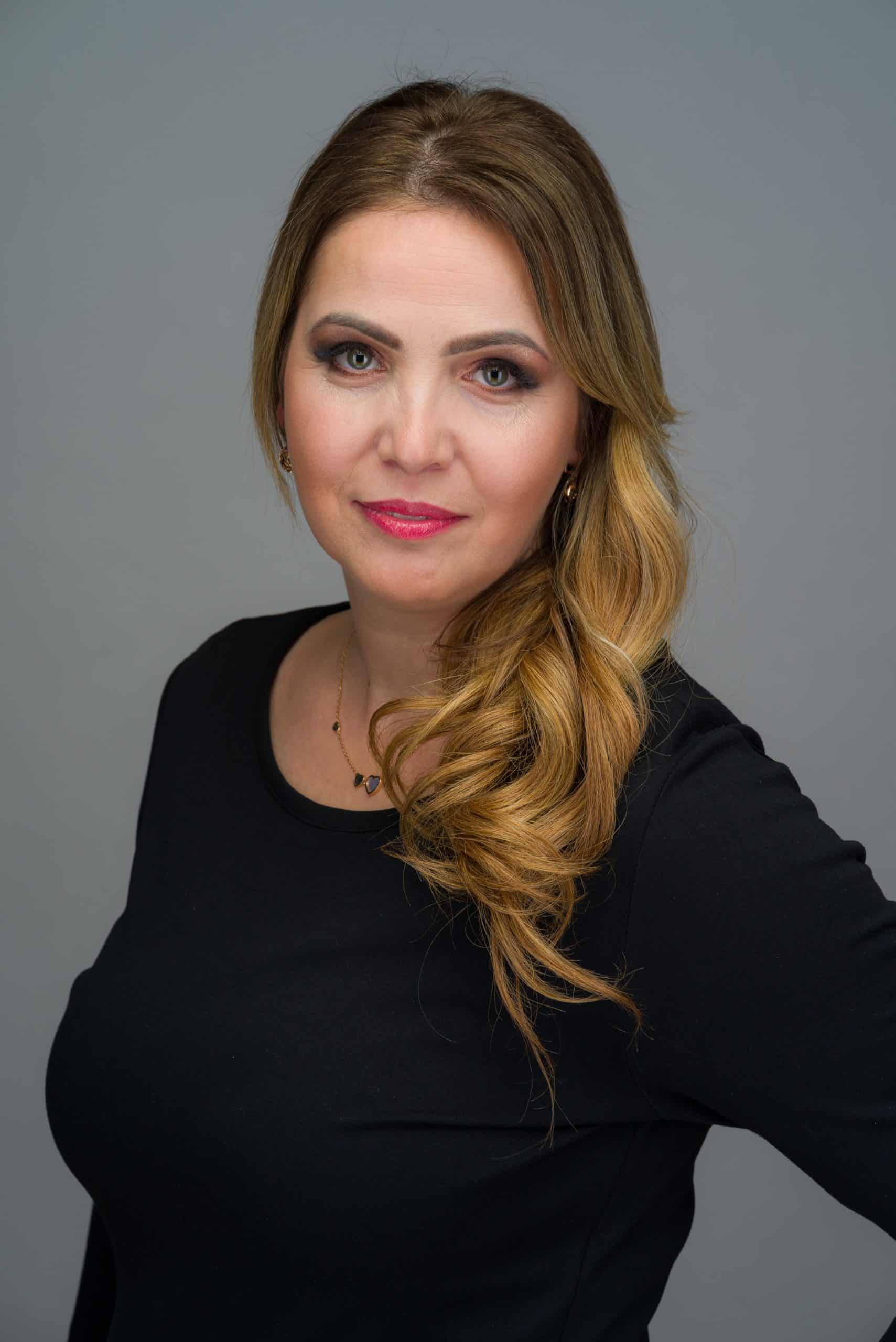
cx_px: 448
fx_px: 3170
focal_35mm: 85
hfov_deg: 16.1
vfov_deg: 23.9
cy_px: 671
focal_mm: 85
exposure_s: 1/160
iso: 100
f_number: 9
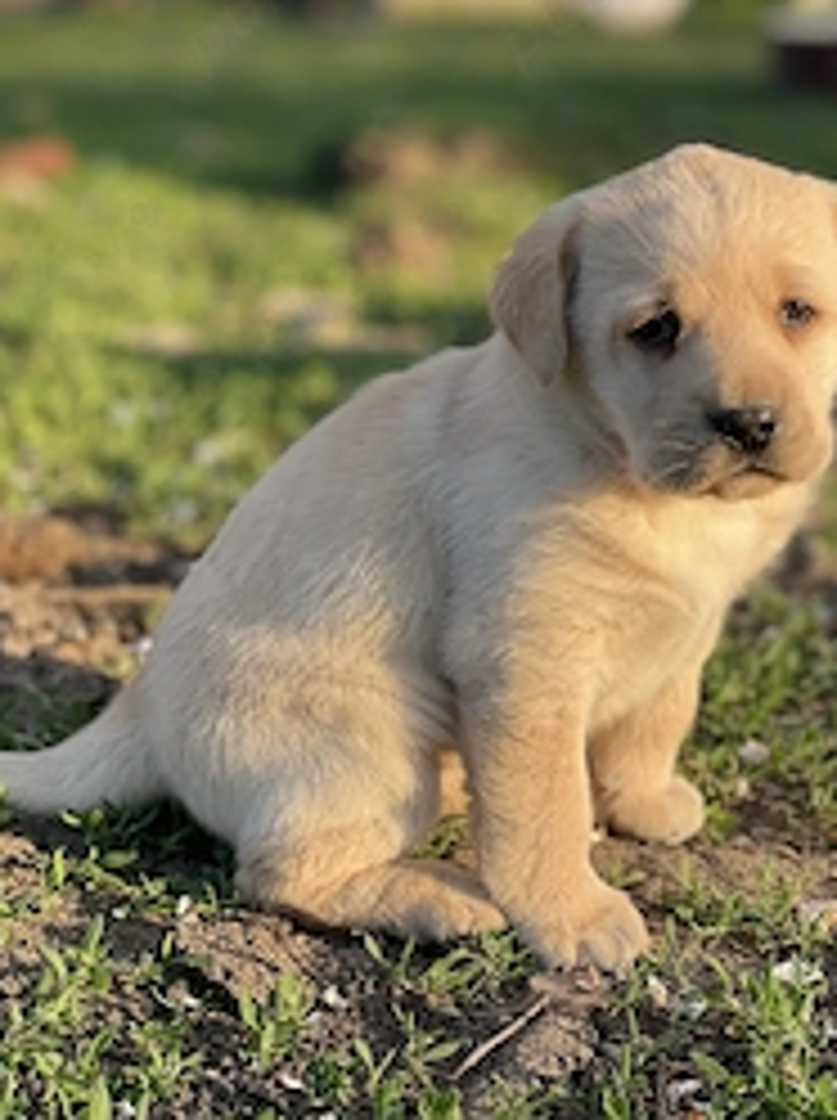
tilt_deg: -7.6
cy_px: 373
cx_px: 486
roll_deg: +1.5
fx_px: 3329
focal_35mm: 103
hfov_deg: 14.3
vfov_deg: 19.0
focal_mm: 7.5
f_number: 2.2
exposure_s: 1/121
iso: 25
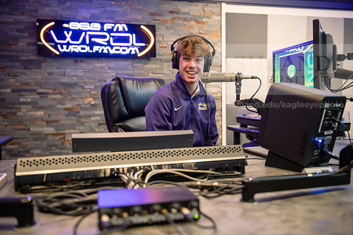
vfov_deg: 37.9
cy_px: 118
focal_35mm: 35
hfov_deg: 54.4
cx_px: 176
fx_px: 343
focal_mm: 35
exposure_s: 1/60
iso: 1250
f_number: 2.8
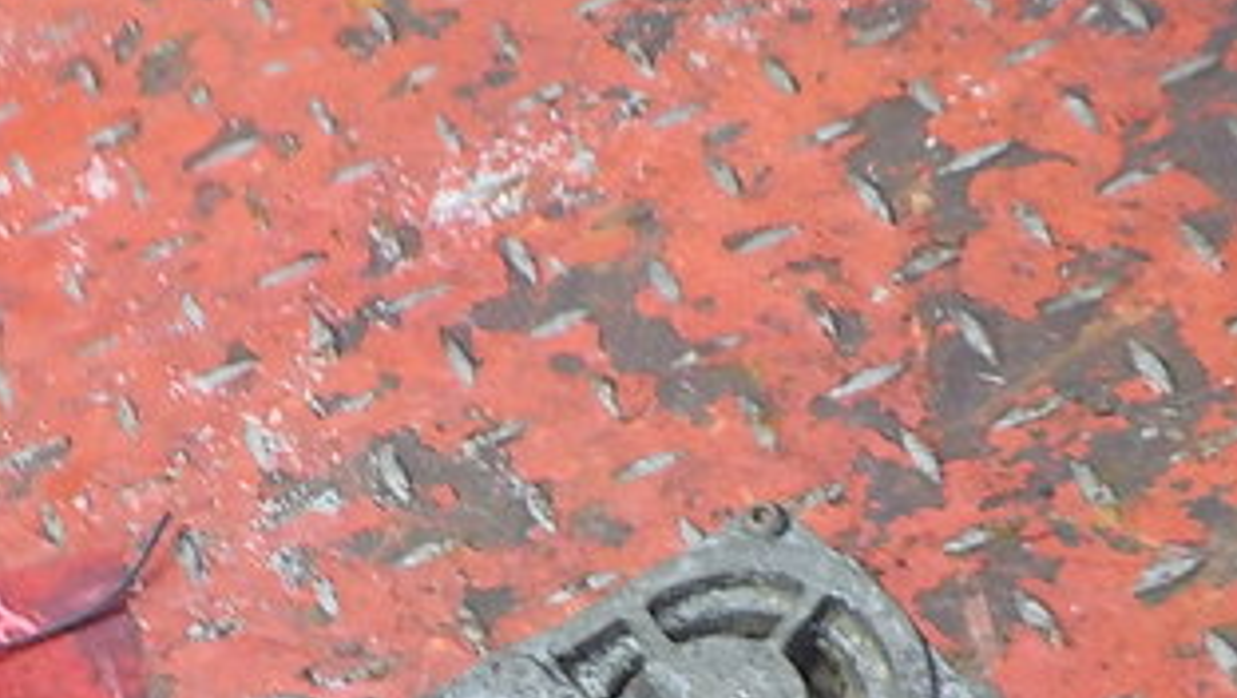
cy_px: 865
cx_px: 246
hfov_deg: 30.6
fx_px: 2199
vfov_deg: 17.1
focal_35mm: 67
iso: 400
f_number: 3.3
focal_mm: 4.1
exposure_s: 1/15
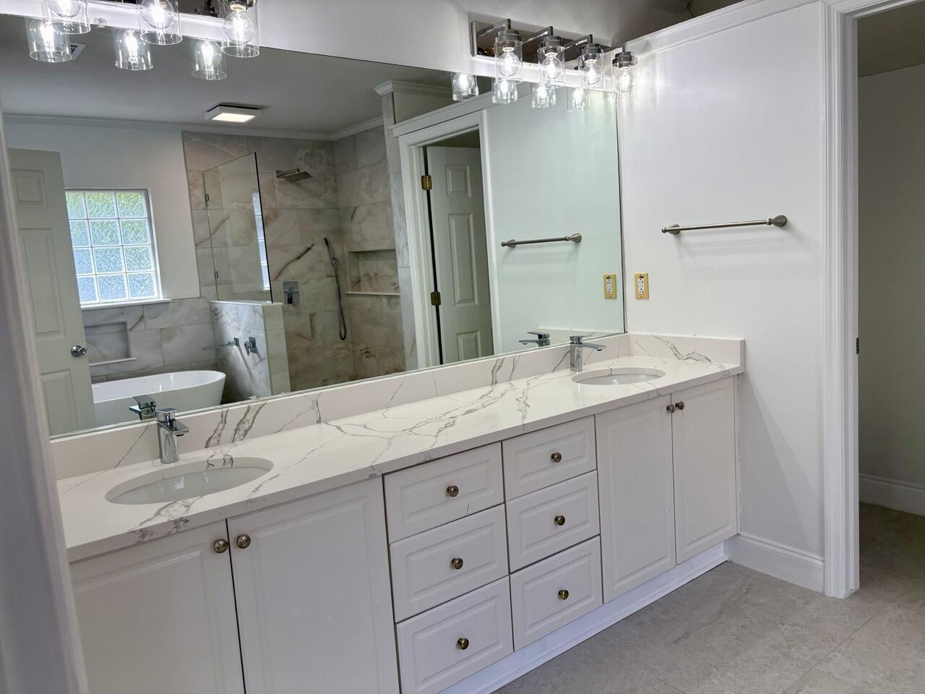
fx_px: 695
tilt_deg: -6.6
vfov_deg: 53.1
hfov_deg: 67.3
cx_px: 462
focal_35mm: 26
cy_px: 347
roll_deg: +4.6
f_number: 1.6
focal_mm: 5.96
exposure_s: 1/234
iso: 64
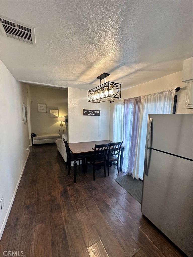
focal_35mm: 14
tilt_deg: -6.8
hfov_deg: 85.7
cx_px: 96
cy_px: 128
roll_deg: -2.3
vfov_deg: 102.1
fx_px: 104
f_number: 2.2
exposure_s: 1/120
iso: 250
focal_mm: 2.22
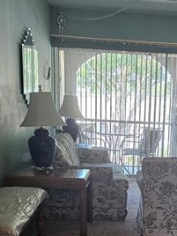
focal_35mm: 66
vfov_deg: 28.0
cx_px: 147
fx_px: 450
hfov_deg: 21.9
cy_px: 225
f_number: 1.7
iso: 200
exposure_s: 1/120
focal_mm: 6.3
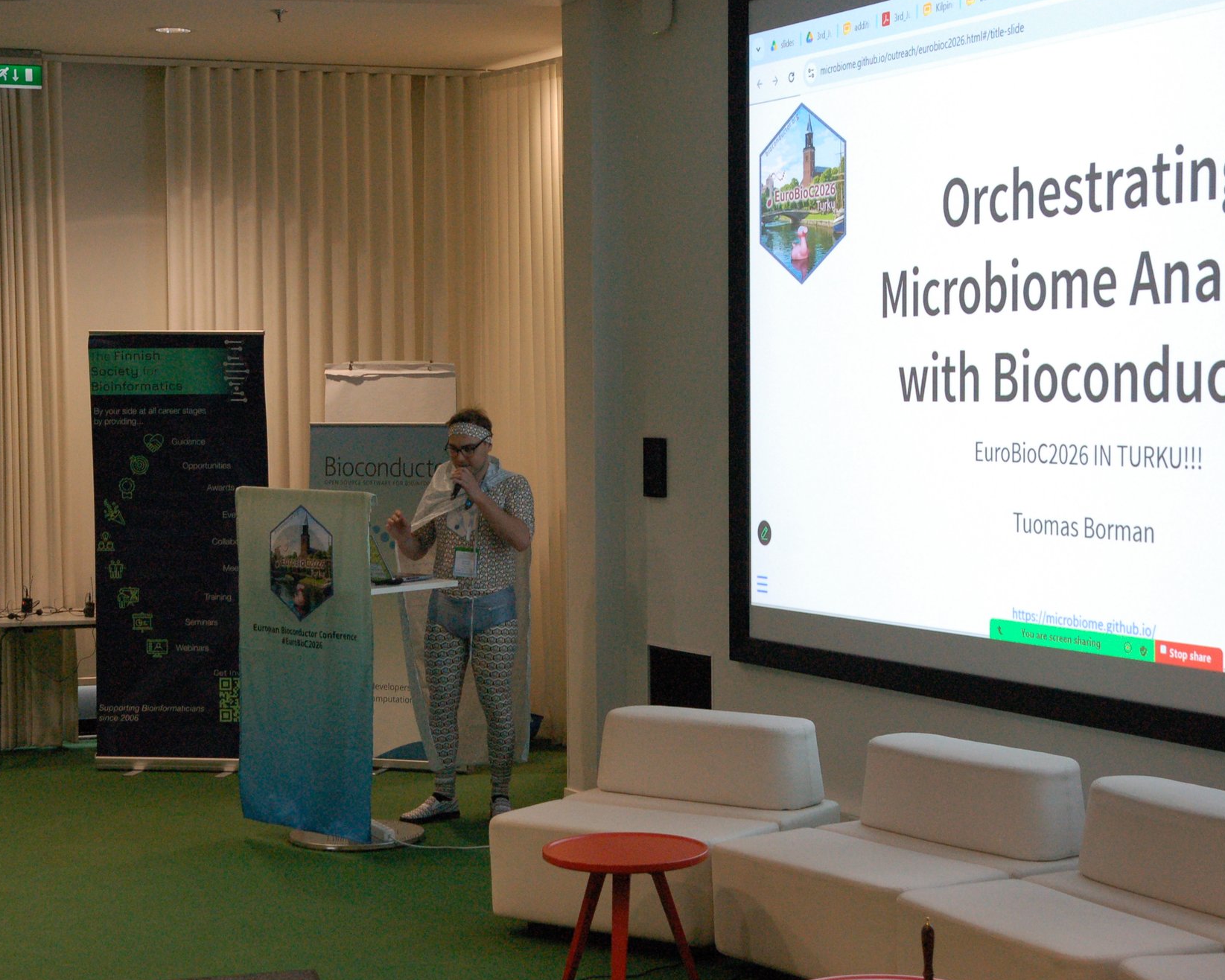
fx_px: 2357
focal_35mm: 65
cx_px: 608
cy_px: 489
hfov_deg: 29.1
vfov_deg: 23.5
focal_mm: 38
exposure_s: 1/125
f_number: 5
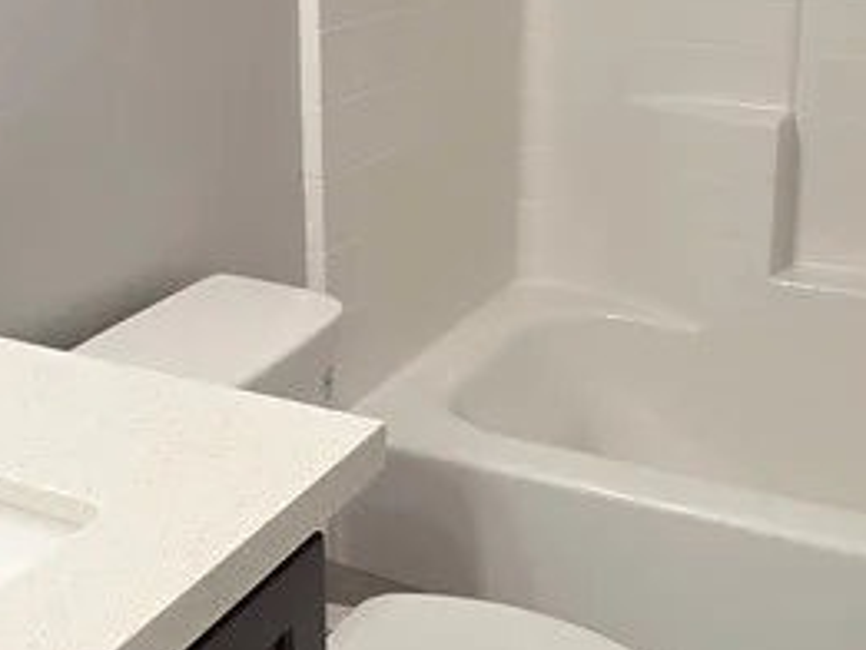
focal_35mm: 51
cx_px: 368
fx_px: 1276
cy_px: 196
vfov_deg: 28.3
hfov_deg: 37.4
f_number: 1.9
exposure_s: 1/120
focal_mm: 2.2
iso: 200
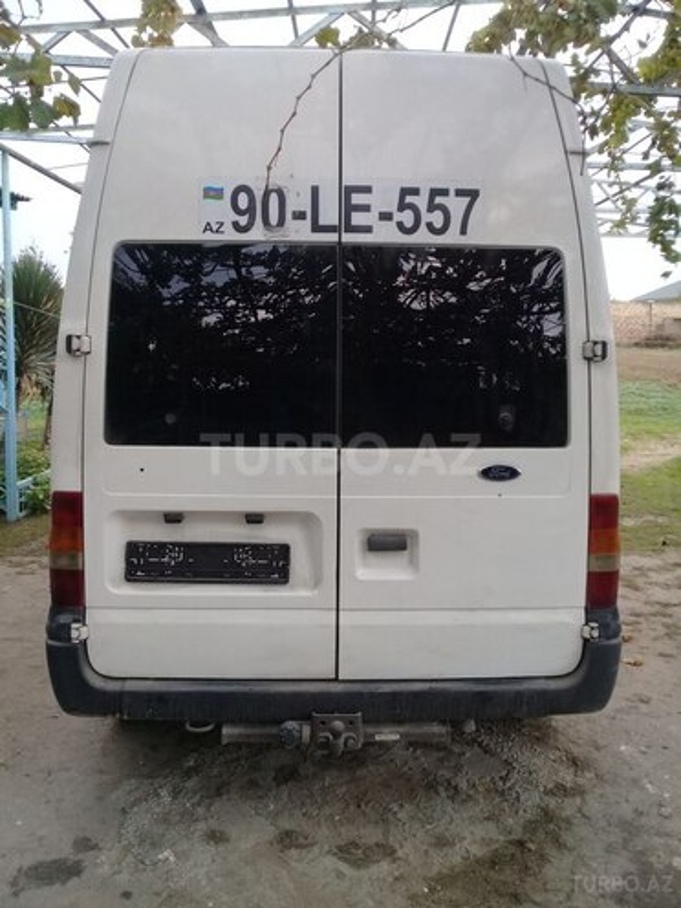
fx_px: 813
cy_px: 454
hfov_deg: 45.4
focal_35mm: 31
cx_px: 340
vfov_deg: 58.4
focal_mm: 3.3
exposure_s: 1/33
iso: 64
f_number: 2.2
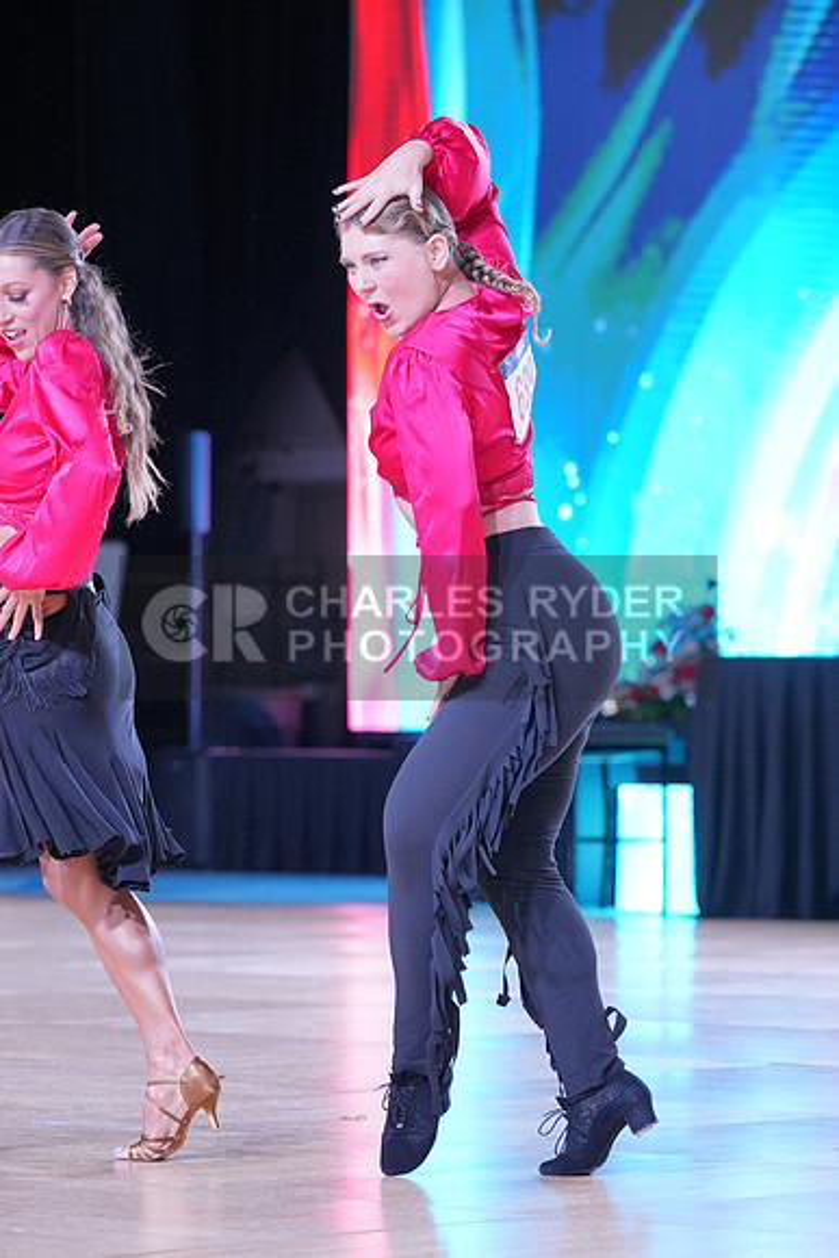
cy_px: 629
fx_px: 5869
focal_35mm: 168
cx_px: 420
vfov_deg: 12.2
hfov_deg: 8.2
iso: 4000
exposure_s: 1/400
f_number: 5.6
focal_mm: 168
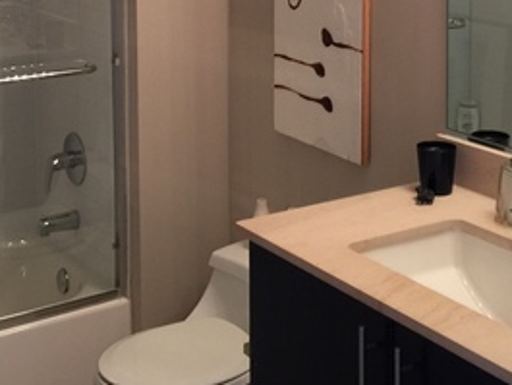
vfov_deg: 20.0
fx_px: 1036
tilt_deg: -4.7
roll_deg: +0.0
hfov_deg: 27.8
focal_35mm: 70
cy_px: -48
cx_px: 265
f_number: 2.2
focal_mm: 4.15
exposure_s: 1/15
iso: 80
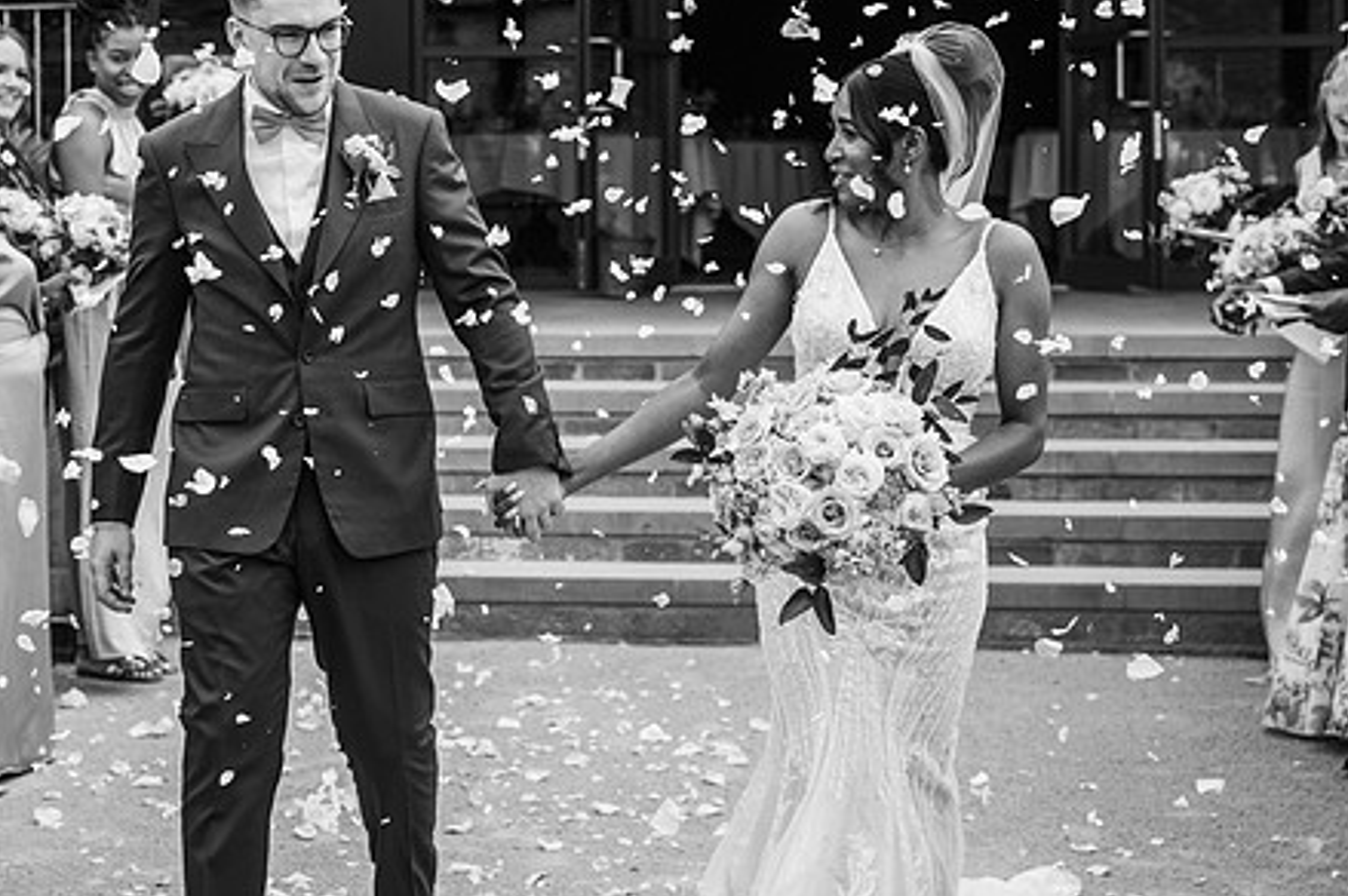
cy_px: 319
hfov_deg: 24.7
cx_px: 470
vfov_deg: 16.6
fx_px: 3068
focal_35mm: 82
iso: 320
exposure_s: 1/1000
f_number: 5
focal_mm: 62
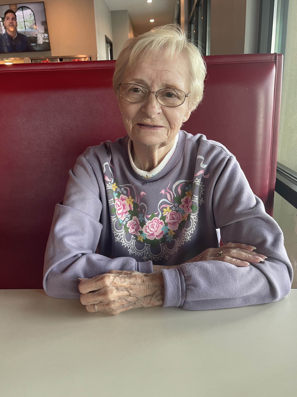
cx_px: 143
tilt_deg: -17.7
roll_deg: +2.2
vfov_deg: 67.3
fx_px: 297
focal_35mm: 26
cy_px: 199
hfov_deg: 53.1
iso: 125
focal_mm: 5.1
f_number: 1.6
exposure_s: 1/60
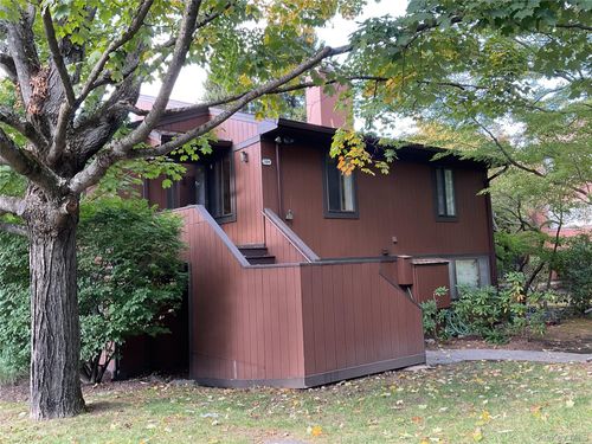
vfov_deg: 48.2
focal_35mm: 29
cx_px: 296
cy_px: 222
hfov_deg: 61.7
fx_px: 496
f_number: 1.8
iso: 40
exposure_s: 1/60
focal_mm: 3
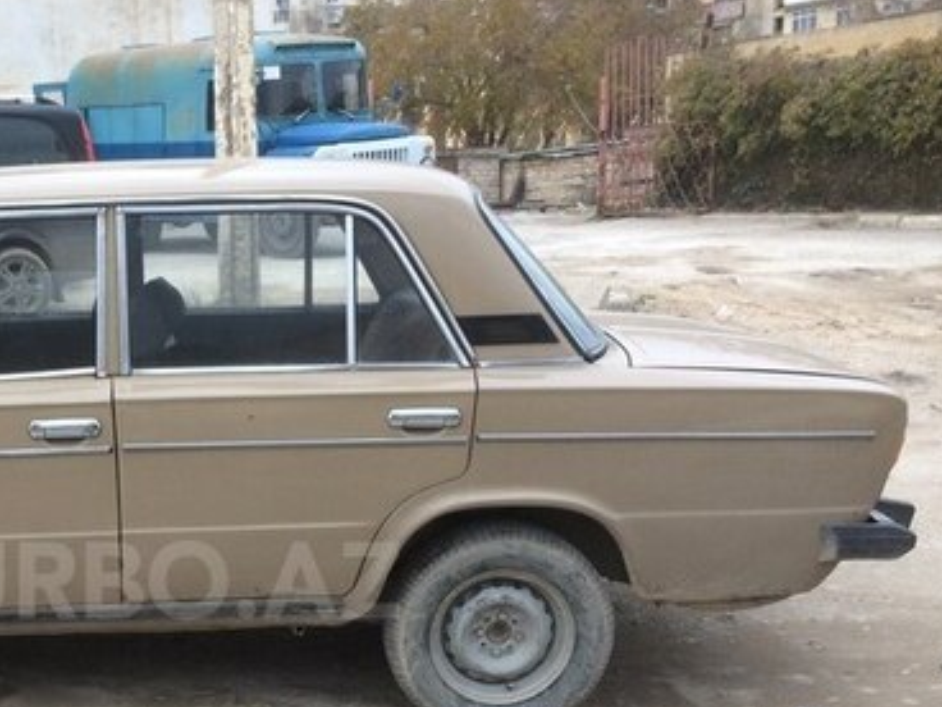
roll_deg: +5.1
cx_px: 138
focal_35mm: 52
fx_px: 1415
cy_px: 580
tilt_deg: -14.6
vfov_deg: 27.4
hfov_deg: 35.2
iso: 50
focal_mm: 4.15
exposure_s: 1/100
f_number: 2.2
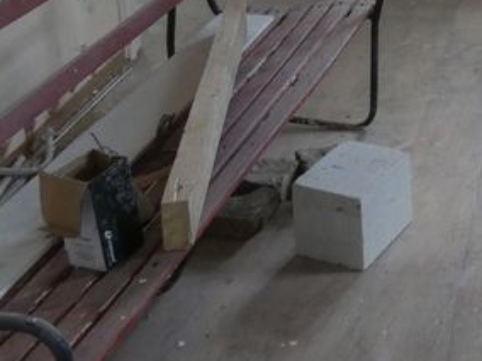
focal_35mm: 69
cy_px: -136
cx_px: 610
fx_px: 961
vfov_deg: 19.3
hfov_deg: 24.8
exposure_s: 1/60
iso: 250
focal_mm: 3.6
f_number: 2.8
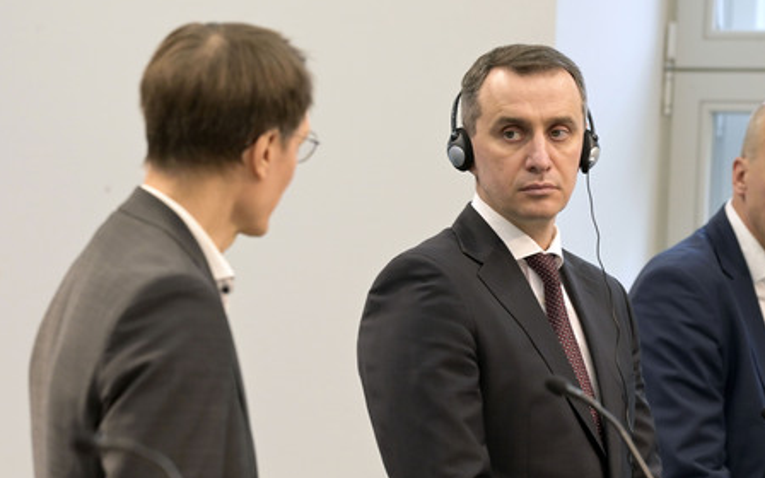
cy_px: 249
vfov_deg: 6.4
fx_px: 4274
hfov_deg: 10.2
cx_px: 383
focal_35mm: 205
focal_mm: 200
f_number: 6.3
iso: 2500
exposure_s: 1/200
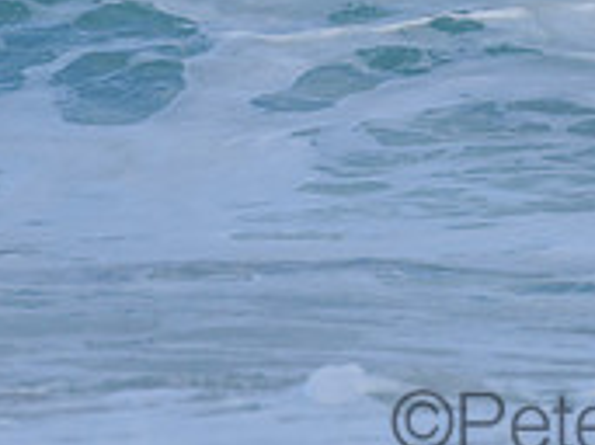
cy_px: -302
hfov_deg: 1.0
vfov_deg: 0.7
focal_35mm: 2003
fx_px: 34405
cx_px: 438
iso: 500
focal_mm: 500
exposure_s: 1/2000
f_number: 5.6
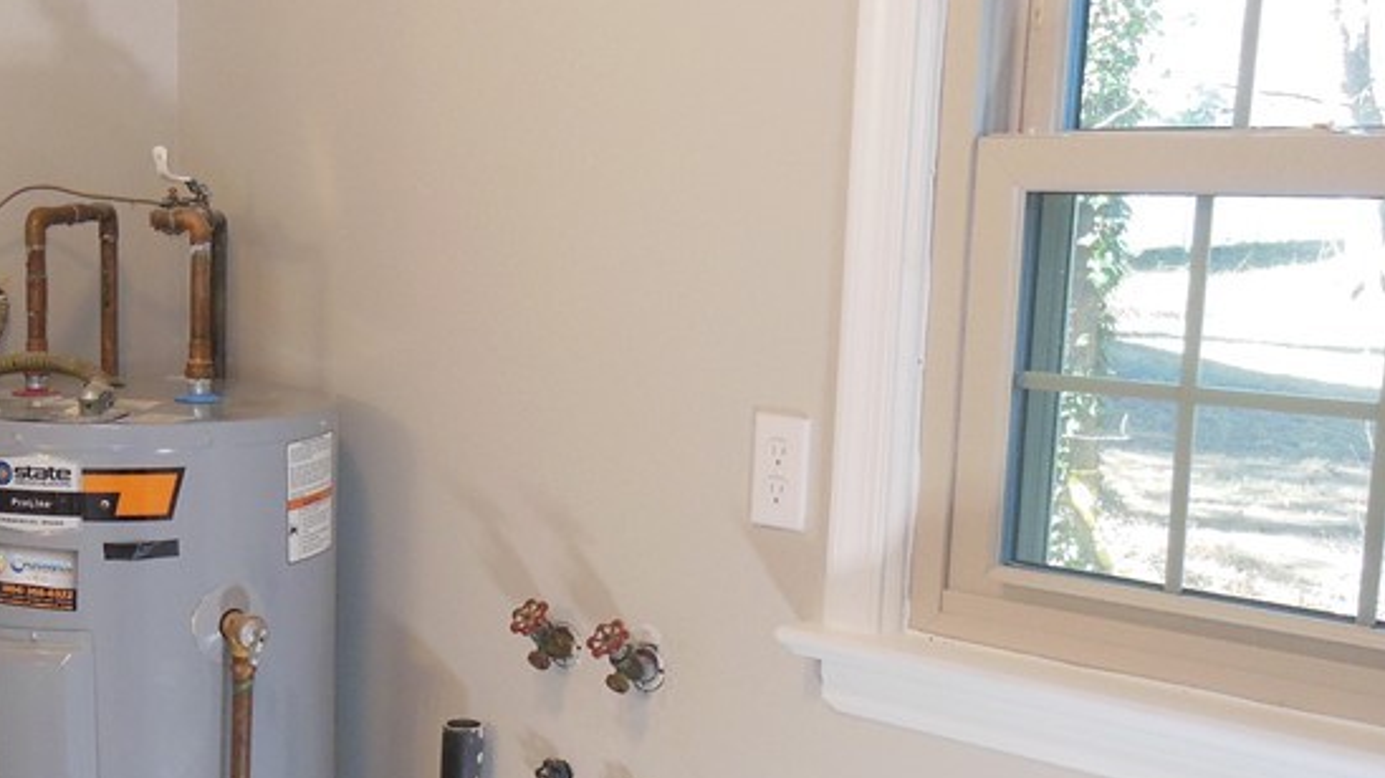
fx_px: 2166
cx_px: 296
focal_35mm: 59
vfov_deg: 20.1
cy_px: 634
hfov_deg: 34.5
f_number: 3.7
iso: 250
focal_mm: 5.2
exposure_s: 1/30
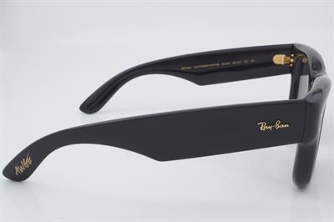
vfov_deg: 20.1
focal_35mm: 68
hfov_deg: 29.9
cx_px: 167
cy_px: 111
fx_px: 626
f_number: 32
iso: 100
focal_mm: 45
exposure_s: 1/3
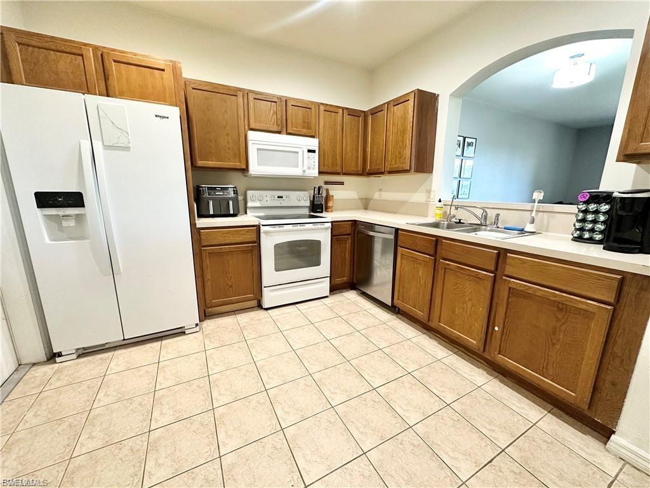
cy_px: 244
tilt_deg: -11.4
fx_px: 263
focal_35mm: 14
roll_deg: -0.7
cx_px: 325
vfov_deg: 85.7
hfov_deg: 102.1
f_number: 2.2
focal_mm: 2.22
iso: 320
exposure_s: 1/60
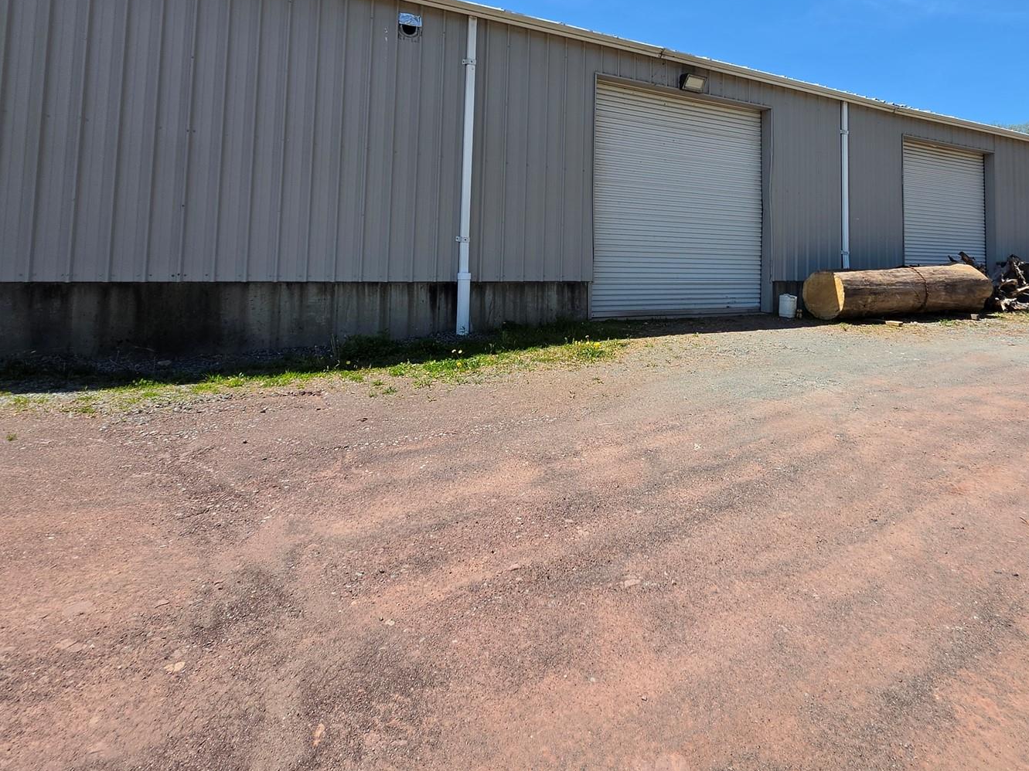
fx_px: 594
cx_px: 605
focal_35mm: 20
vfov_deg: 63.3
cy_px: 223
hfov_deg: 81.0
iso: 32
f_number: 1.9
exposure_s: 1/1395
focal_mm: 2.2
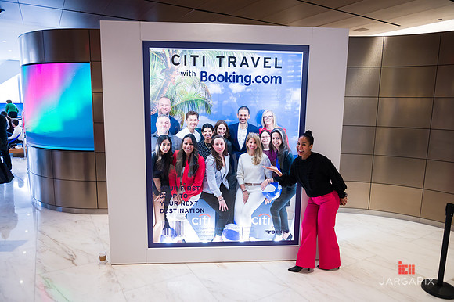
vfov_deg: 53.1
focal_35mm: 24
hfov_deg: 73.8
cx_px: 227
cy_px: 151
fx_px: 302
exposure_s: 1/400
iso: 1600
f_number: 3.2
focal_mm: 24
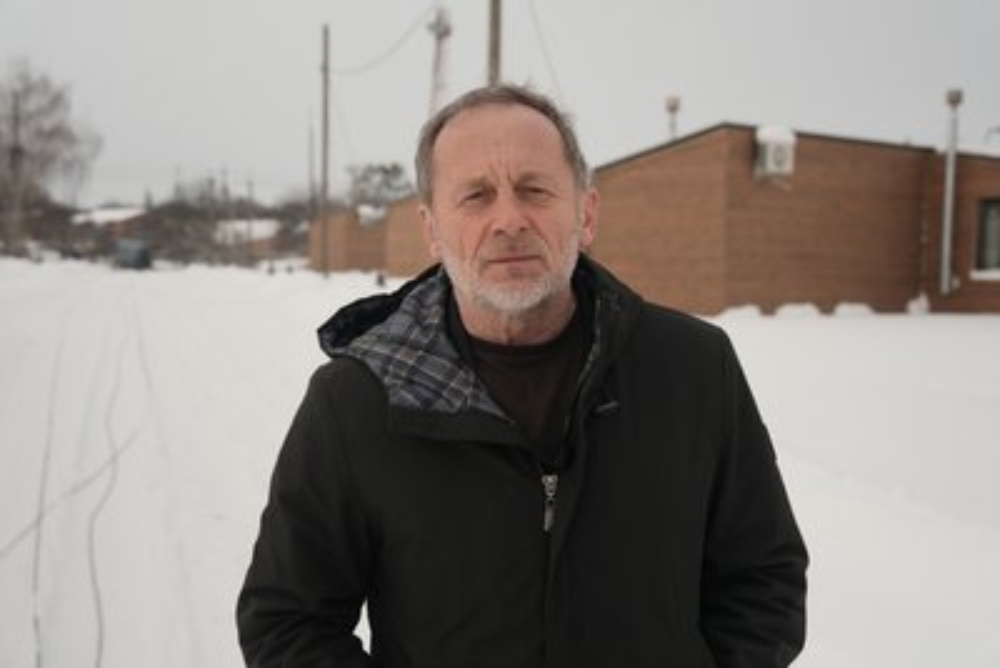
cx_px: 500
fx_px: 1306
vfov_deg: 28.7
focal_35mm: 47
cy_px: 334
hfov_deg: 41.9
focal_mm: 47
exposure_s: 1/80
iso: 250
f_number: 5.6
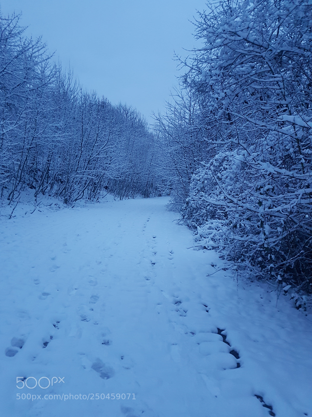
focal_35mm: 26
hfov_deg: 53.1
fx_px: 312
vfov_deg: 67.3
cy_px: 208
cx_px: 156
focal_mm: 4.2
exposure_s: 1/14
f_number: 1.7
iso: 200
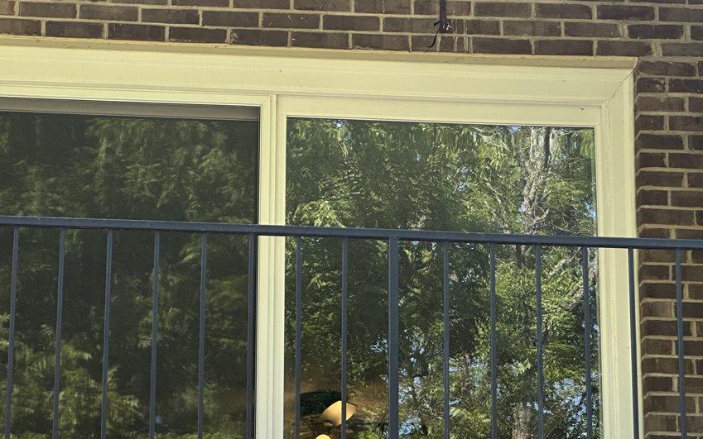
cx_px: 269
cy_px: 351
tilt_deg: +16.0
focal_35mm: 123
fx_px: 2357
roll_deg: -0.7
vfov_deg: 10.6
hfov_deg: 16.9
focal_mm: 9
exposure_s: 1/107
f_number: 2.8
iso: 32
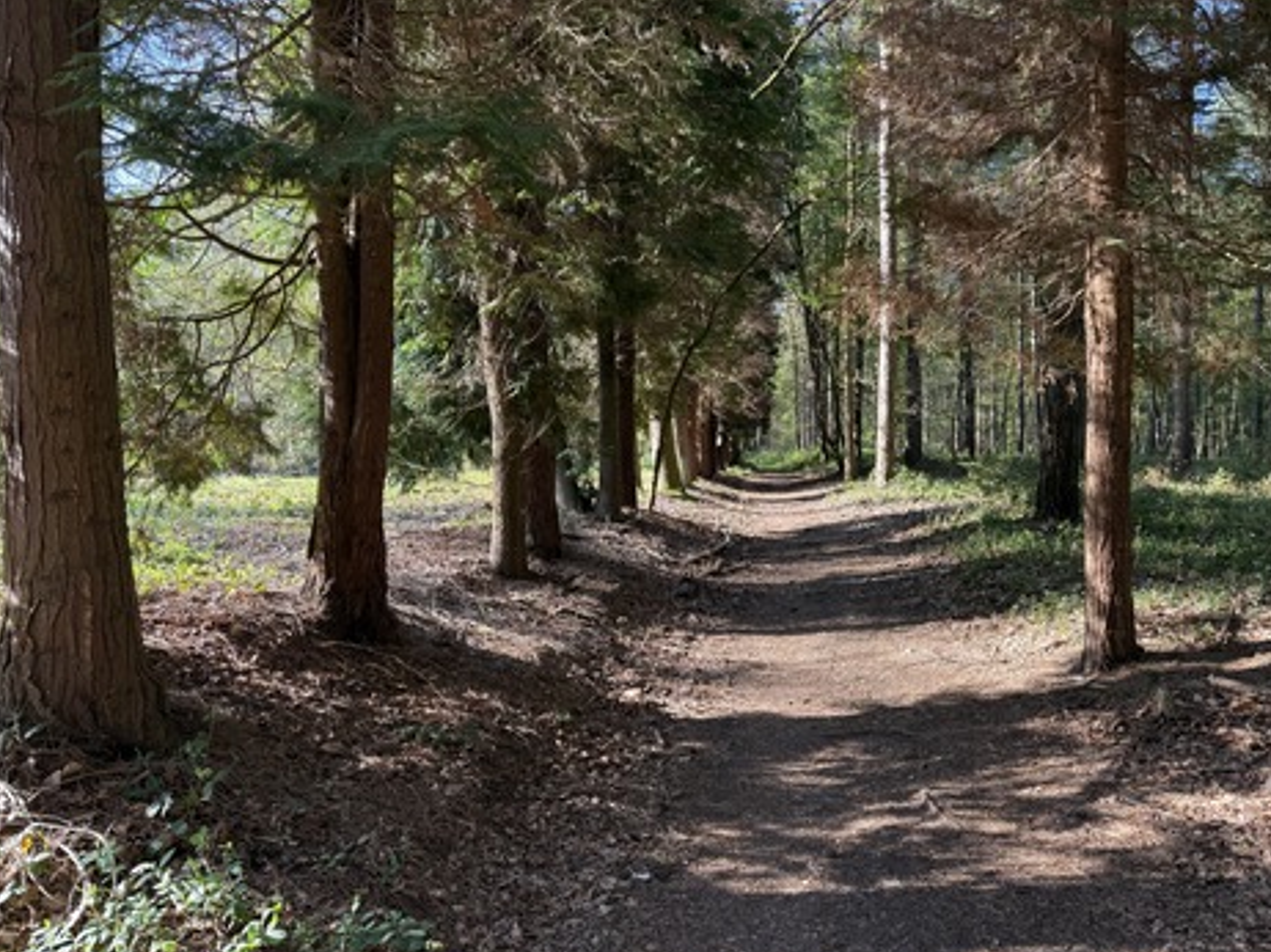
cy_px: 491
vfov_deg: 53.0
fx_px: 954
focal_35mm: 26
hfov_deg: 67.3
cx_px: 671
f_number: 1.78
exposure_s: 1/266
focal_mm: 6.76
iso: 100
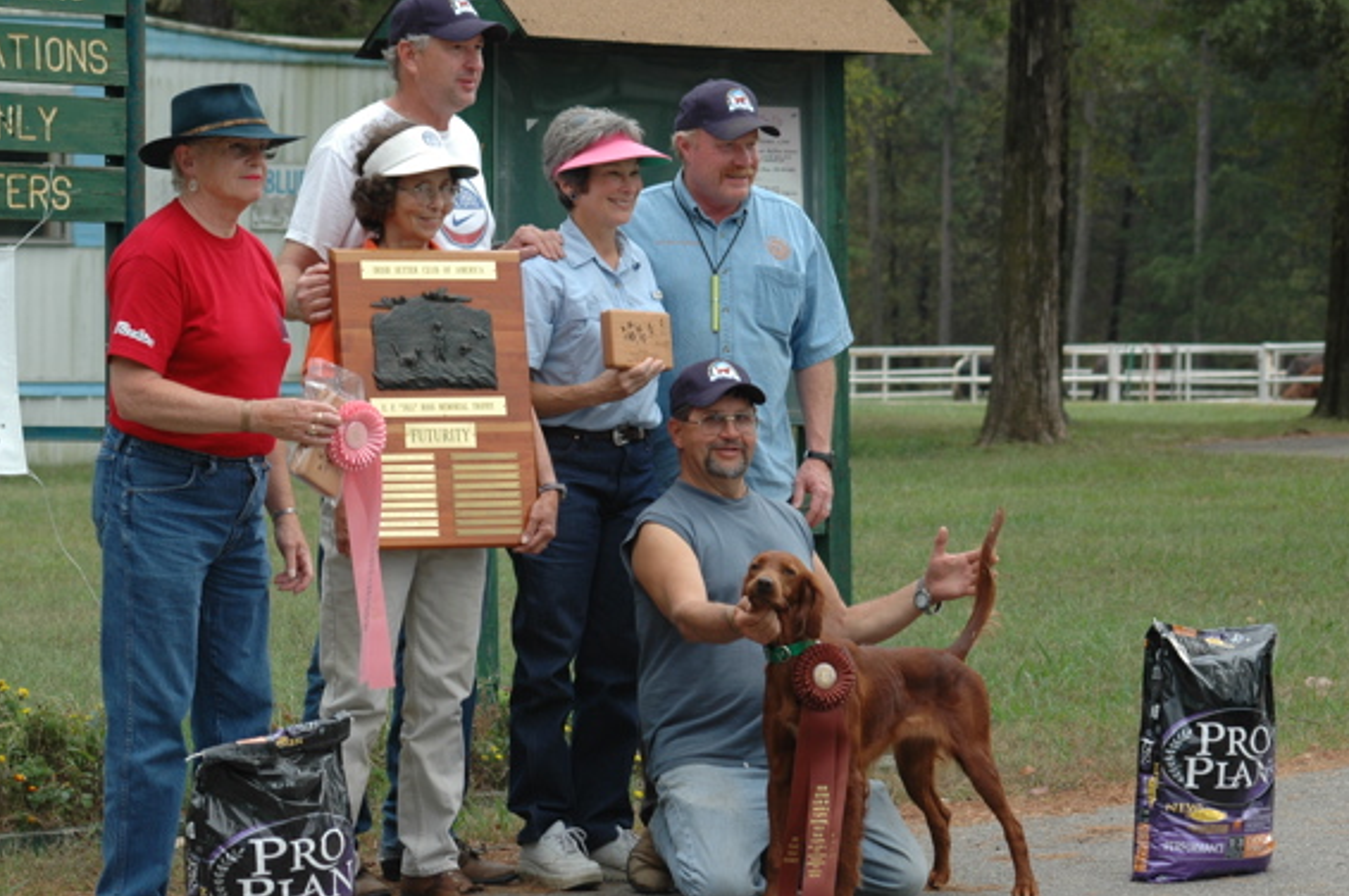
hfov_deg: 14.8
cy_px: 421
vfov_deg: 9.8
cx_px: 639
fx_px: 5203
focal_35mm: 139
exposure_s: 1/160
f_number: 6.3
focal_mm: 82
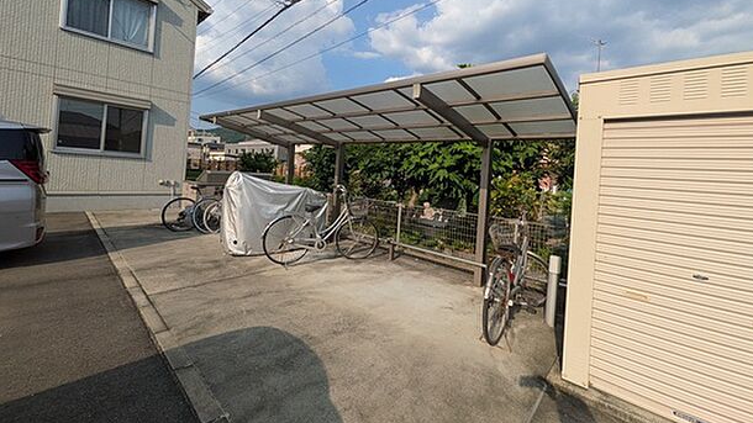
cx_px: 374
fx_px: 319
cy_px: 169
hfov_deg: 99.4
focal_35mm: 16
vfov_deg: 66.4
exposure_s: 1/2092
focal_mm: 1.85
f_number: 2.2
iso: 58
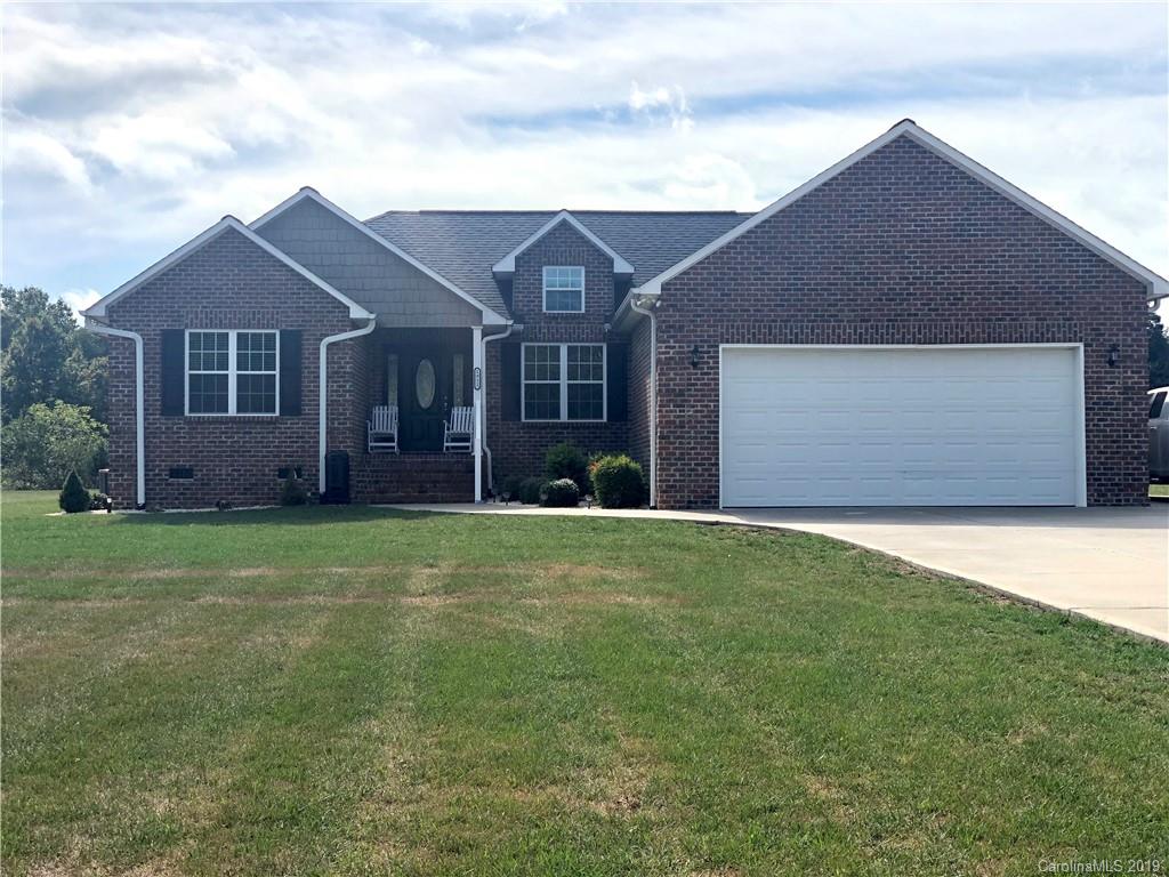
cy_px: 438
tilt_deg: +1.1
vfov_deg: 28.0
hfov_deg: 36.8
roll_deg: -0.5
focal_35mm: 52
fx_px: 1756
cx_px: 584
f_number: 2.4
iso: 16
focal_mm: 6
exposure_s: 1/1279
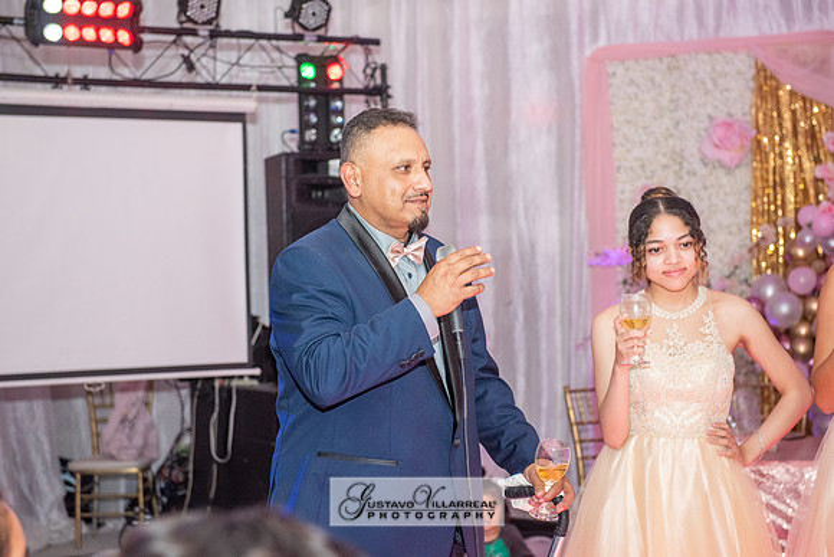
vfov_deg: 19.5
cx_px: 417
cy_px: 278
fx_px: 1622
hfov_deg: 28.8
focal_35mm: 70
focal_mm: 70
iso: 1250
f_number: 4
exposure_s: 1/160
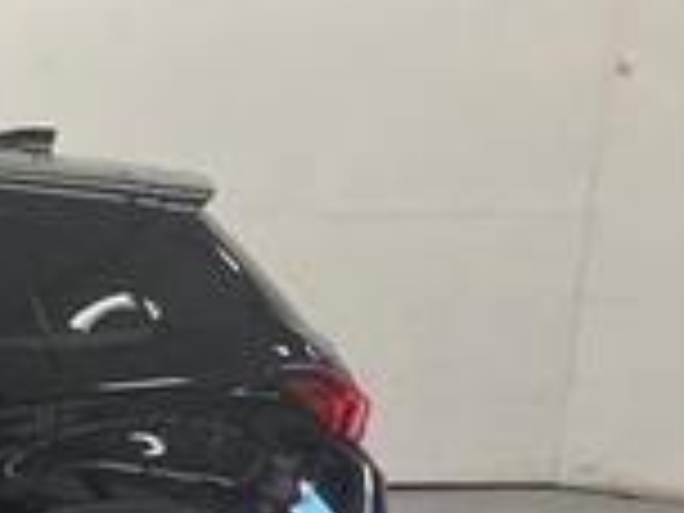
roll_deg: +0.0
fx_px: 1699
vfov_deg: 16.7
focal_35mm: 86
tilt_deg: -12.7
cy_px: 536
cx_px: -423
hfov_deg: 19.1
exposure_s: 1/120
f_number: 1.5
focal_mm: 5.7
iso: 125
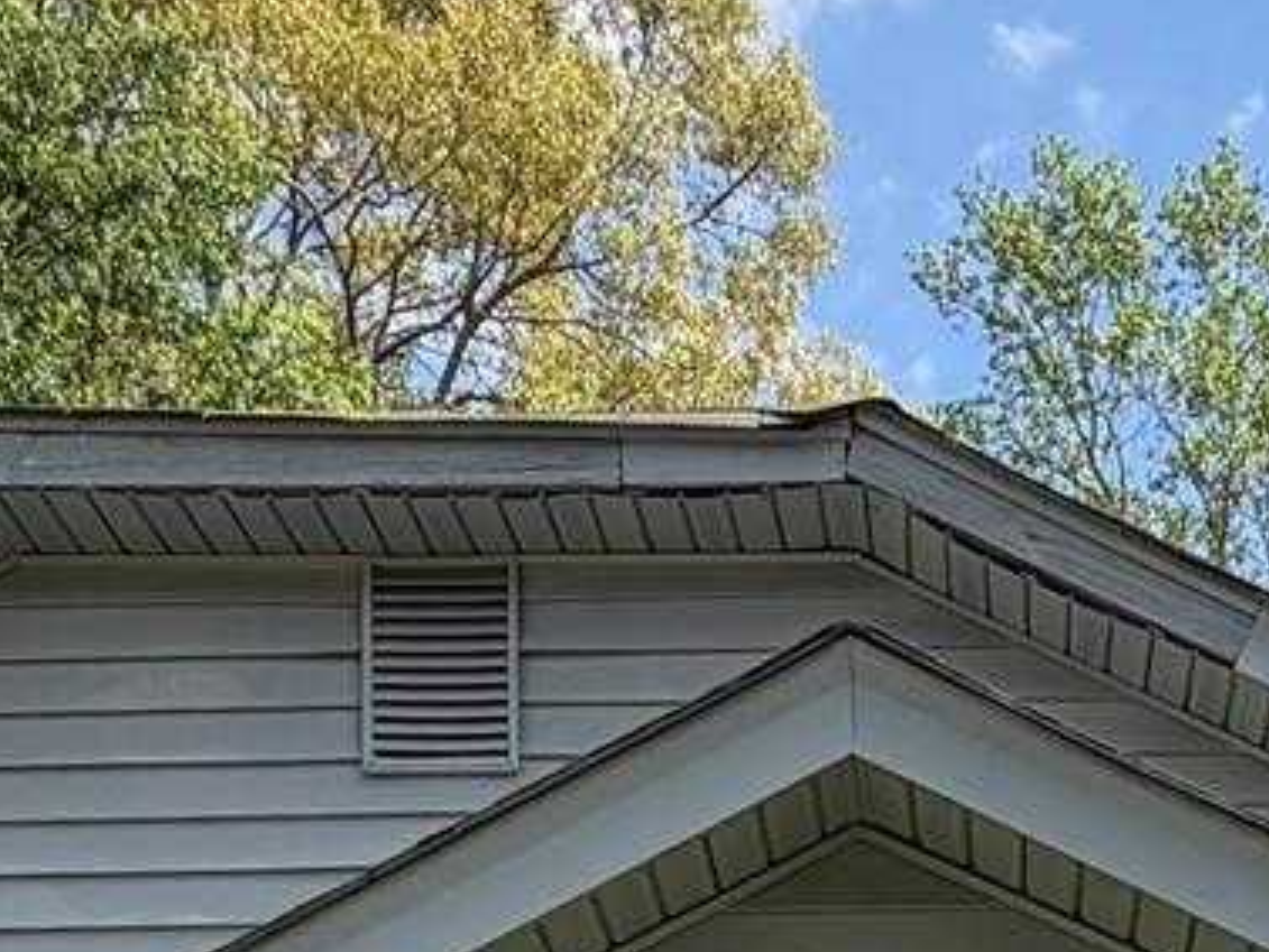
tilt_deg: -1.6
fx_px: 2787
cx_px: 1064
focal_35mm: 76
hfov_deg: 25.1
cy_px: 1961
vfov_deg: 15.2
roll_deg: +0.4
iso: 32
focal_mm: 2.22
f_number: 2.2
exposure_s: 1/770
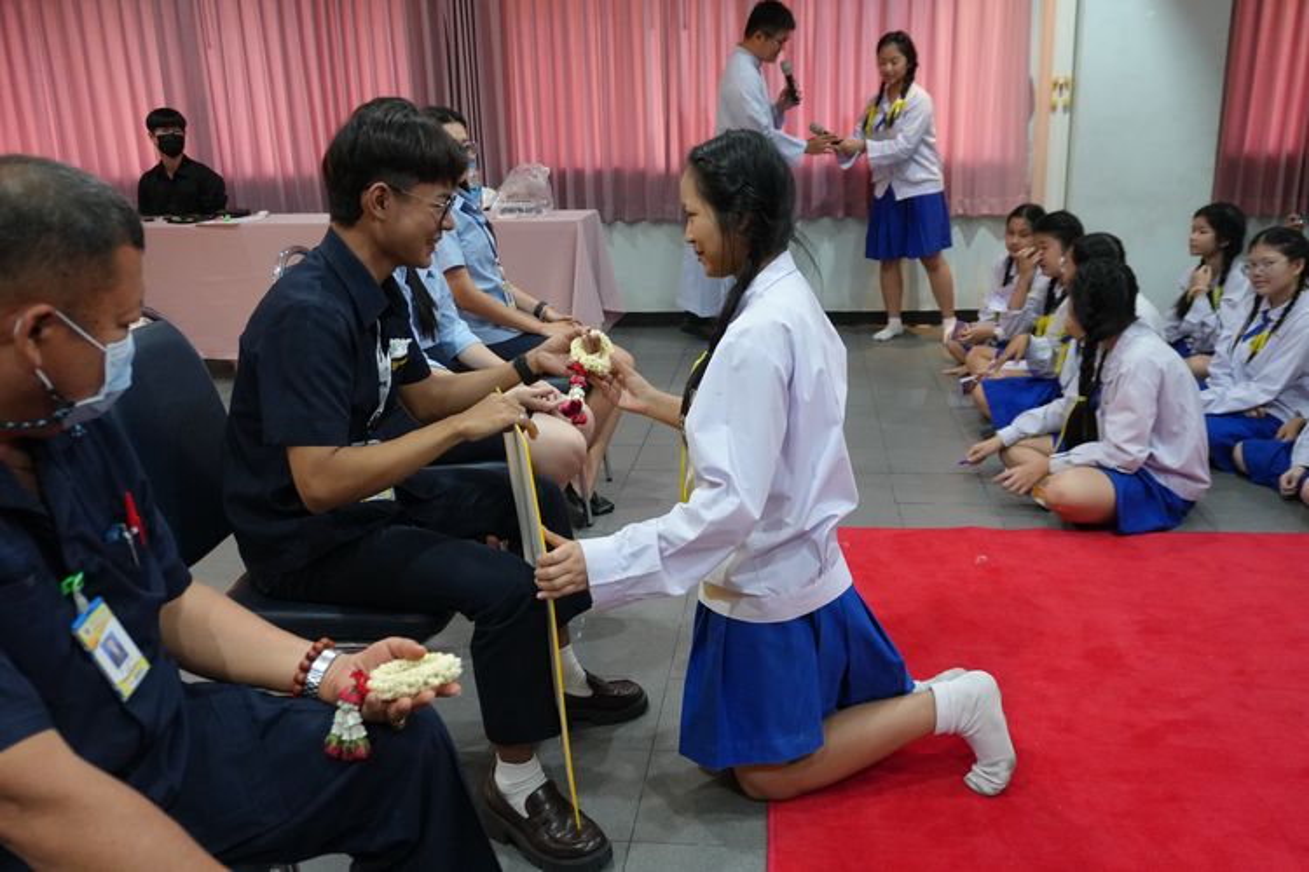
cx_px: 654
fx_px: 1091
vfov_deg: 43.6
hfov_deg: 61.9
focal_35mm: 30
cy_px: 436
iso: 2500
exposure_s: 1/160
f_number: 4
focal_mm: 20
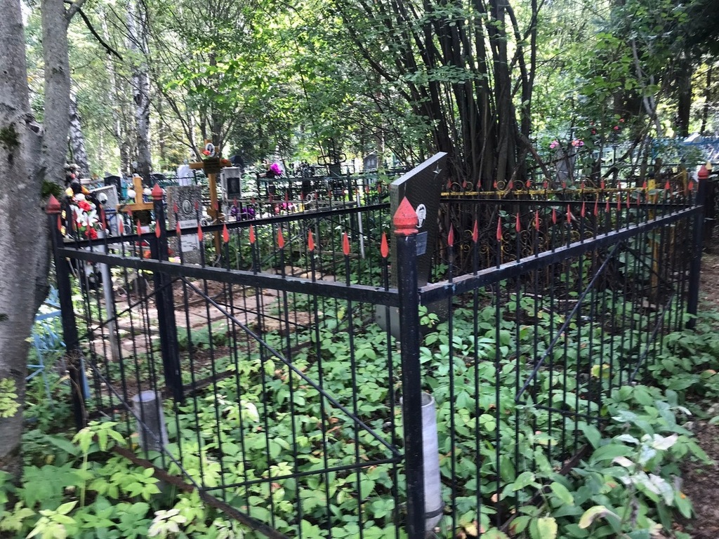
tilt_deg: -9.5
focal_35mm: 28
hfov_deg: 63.4
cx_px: 360
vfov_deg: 49.7
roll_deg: +1.1
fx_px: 582
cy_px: 270
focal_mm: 3.99
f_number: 1.8
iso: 25
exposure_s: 1/50
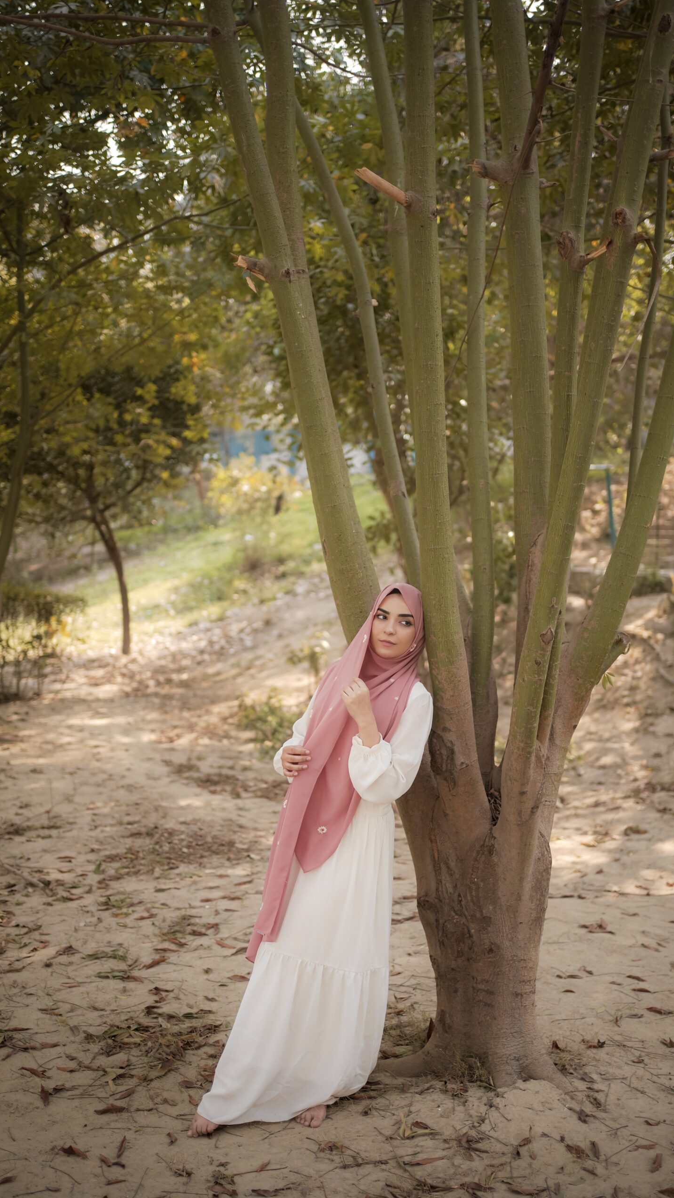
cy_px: 602
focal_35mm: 37
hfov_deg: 32.0
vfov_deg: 54.0
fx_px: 1176
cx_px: 372
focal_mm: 35
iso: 125
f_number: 1.8
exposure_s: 1/200
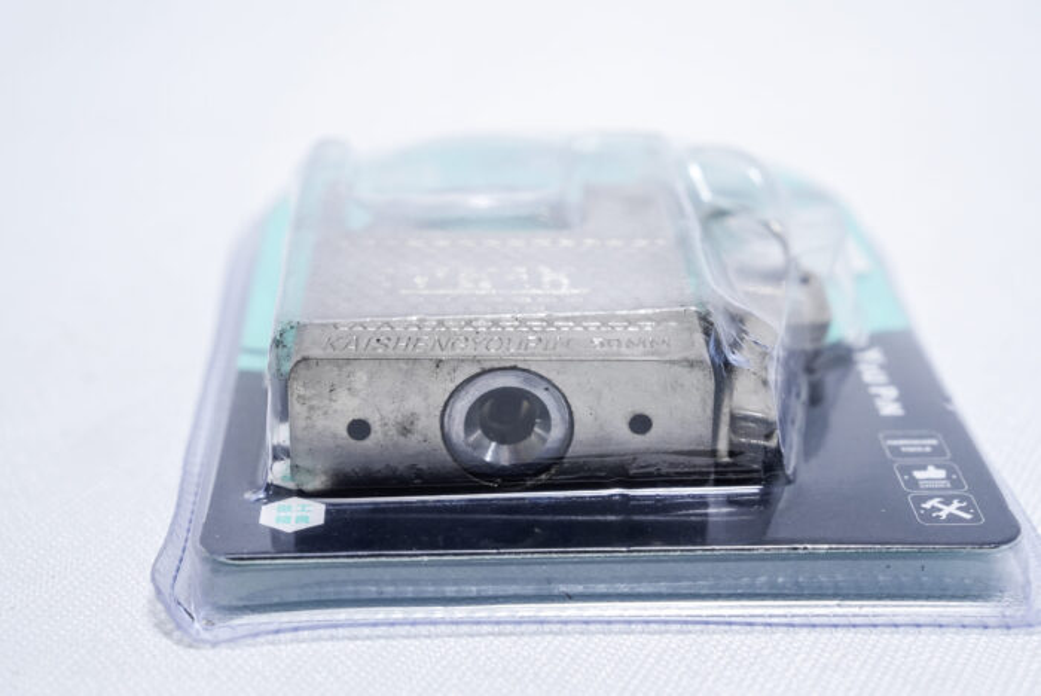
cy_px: 348
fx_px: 2026
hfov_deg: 28.8
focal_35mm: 70
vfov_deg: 19.5
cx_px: 520
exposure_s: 1/200
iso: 3200
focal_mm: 70
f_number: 9
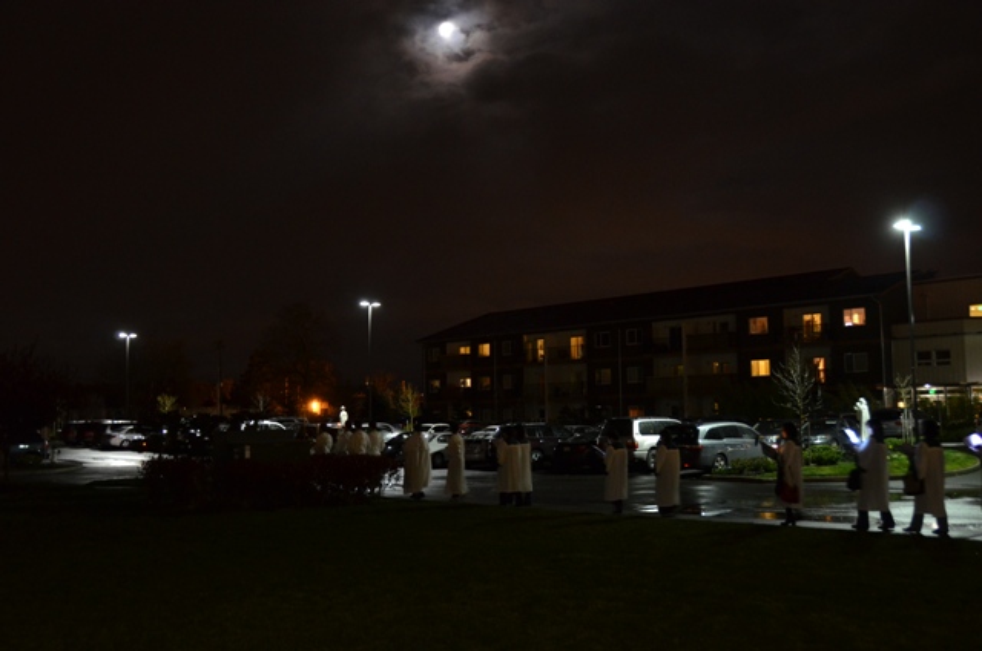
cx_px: 491
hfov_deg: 53.2
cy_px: 326
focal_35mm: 36
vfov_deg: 36.7
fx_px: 980
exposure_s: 1/10
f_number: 3.8
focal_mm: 24
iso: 1600
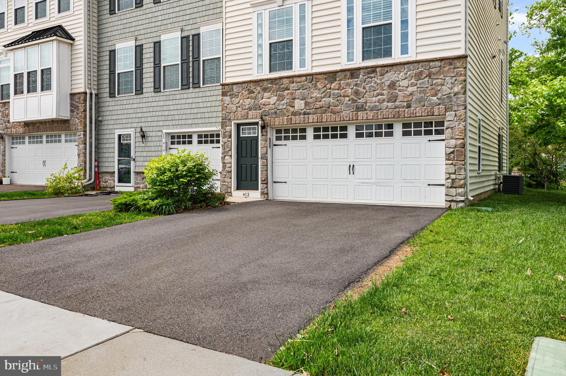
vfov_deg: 46.3
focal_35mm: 28
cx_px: 283
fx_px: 440
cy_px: 188
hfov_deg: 65.5
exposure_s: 1/250
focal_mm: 28
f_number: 10
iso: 200
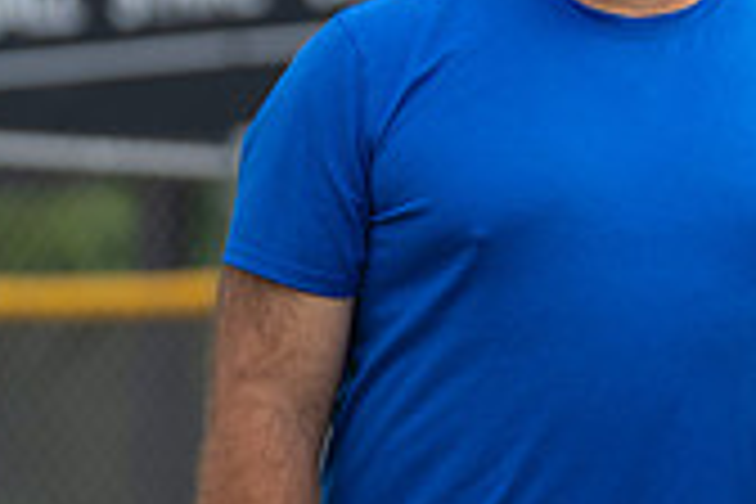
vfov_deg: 3.5
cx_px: 738
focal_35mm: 391
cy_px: 241
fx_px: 8210
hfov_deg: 5.3
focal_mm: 113
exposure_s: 1/320
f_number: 2.8
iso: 200
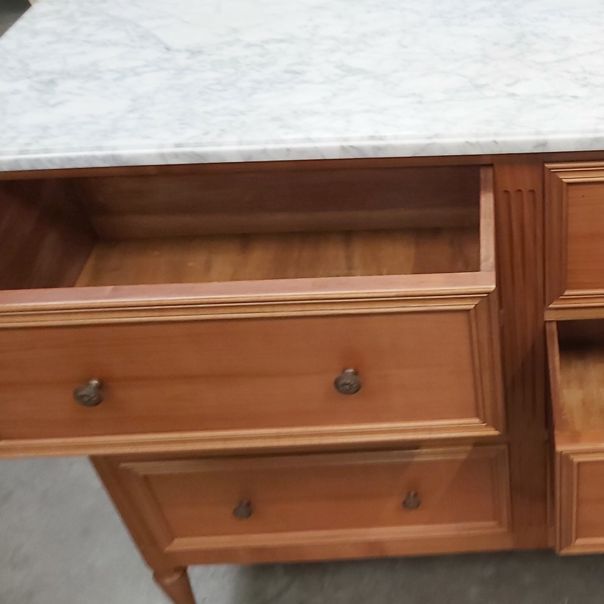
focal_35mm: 43
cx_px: 563
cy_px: 352
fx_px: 849
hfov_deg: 36.3
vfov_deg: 39.1
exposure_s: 1/50
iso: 250
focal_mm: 3.92
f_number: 1.7
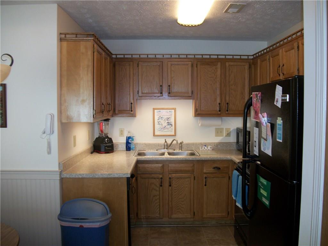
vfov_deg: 44.2
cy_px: 123
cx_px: 164
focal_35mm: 32
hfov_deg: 56.8
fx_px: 303
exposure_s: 1/30
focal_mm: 5.7
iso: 80
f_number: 2.9
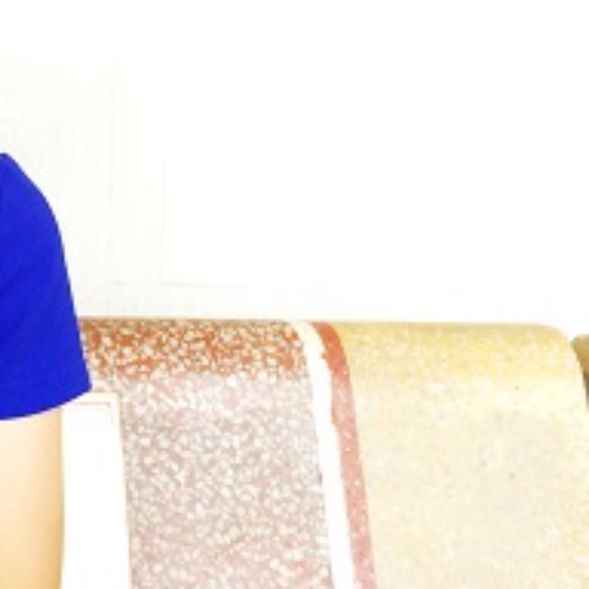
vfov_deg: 21.5
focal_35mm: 80
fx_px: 1540
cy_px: 141
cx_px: -110
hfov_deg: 20.3
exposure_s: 1/33
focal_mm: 4.15
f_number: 2.2
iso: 40
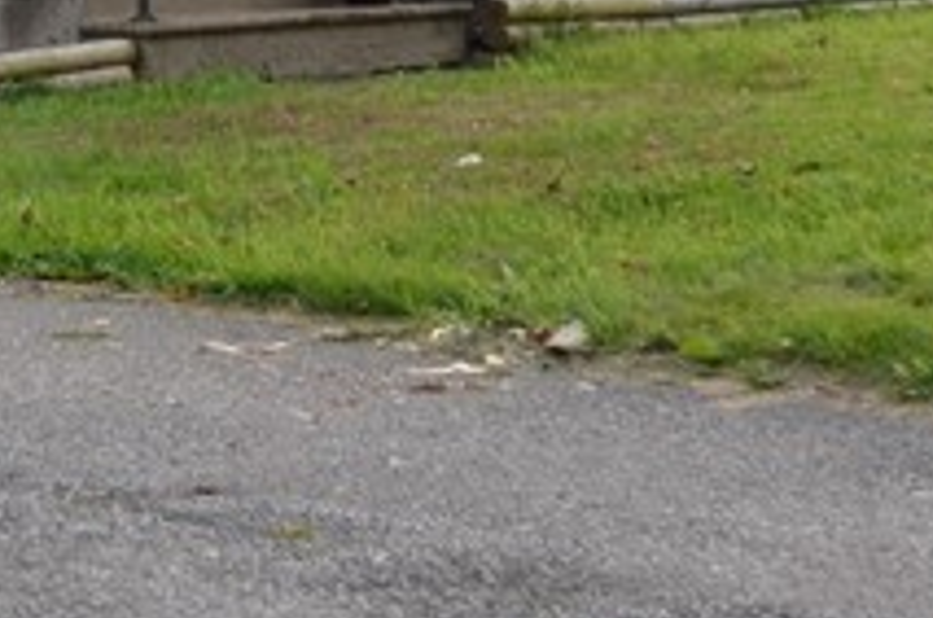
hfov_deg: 11.4
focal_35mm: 169
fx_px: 4370
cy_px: -476
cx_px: -681
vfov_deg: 7.8
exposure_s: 1/125
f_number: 5.6
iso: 200
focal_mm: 22
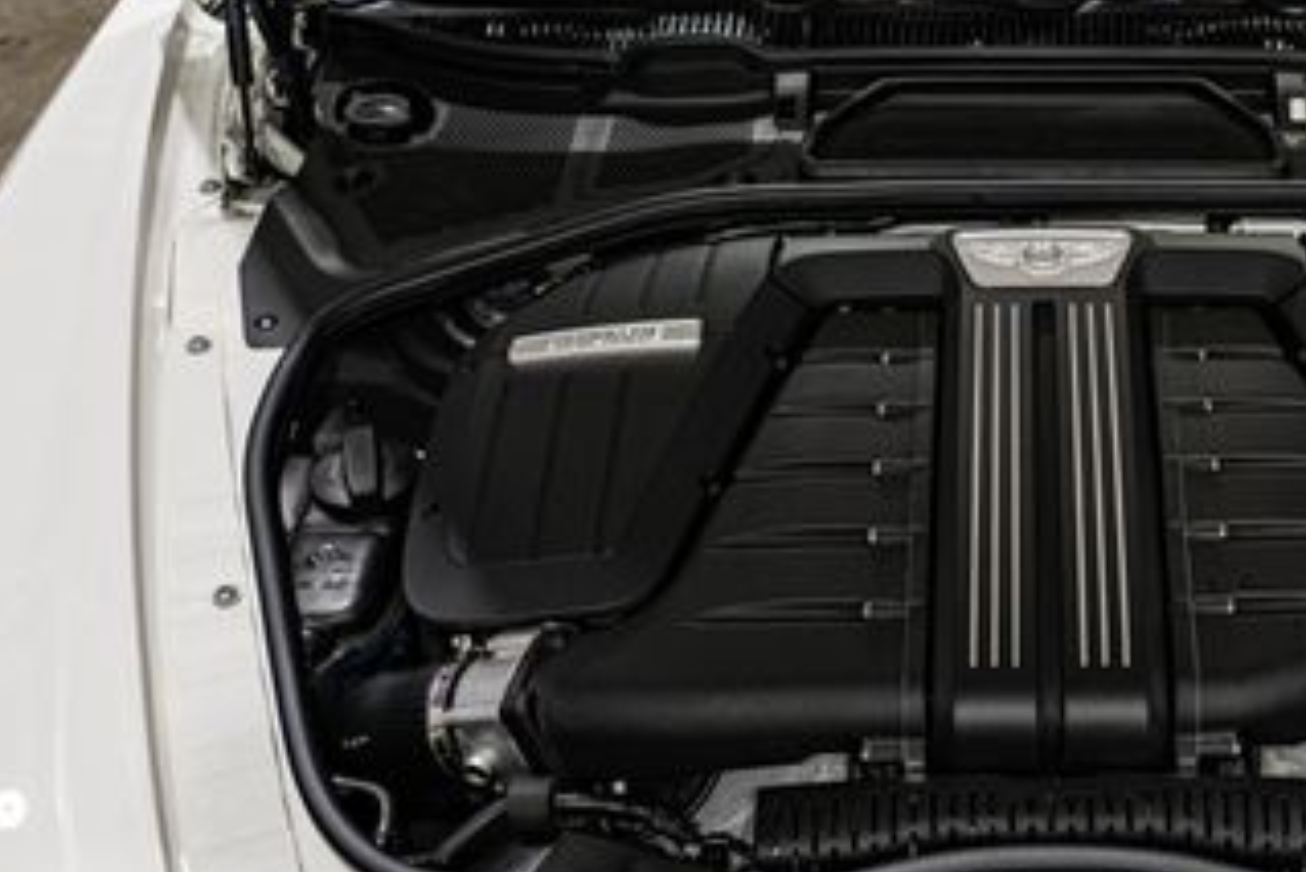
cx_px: 1064
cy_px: 594
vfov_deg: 24.9
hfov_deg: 35.5
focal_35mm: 54
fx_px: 1960
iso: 1000
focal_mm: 26
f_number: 4
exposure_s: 1/60
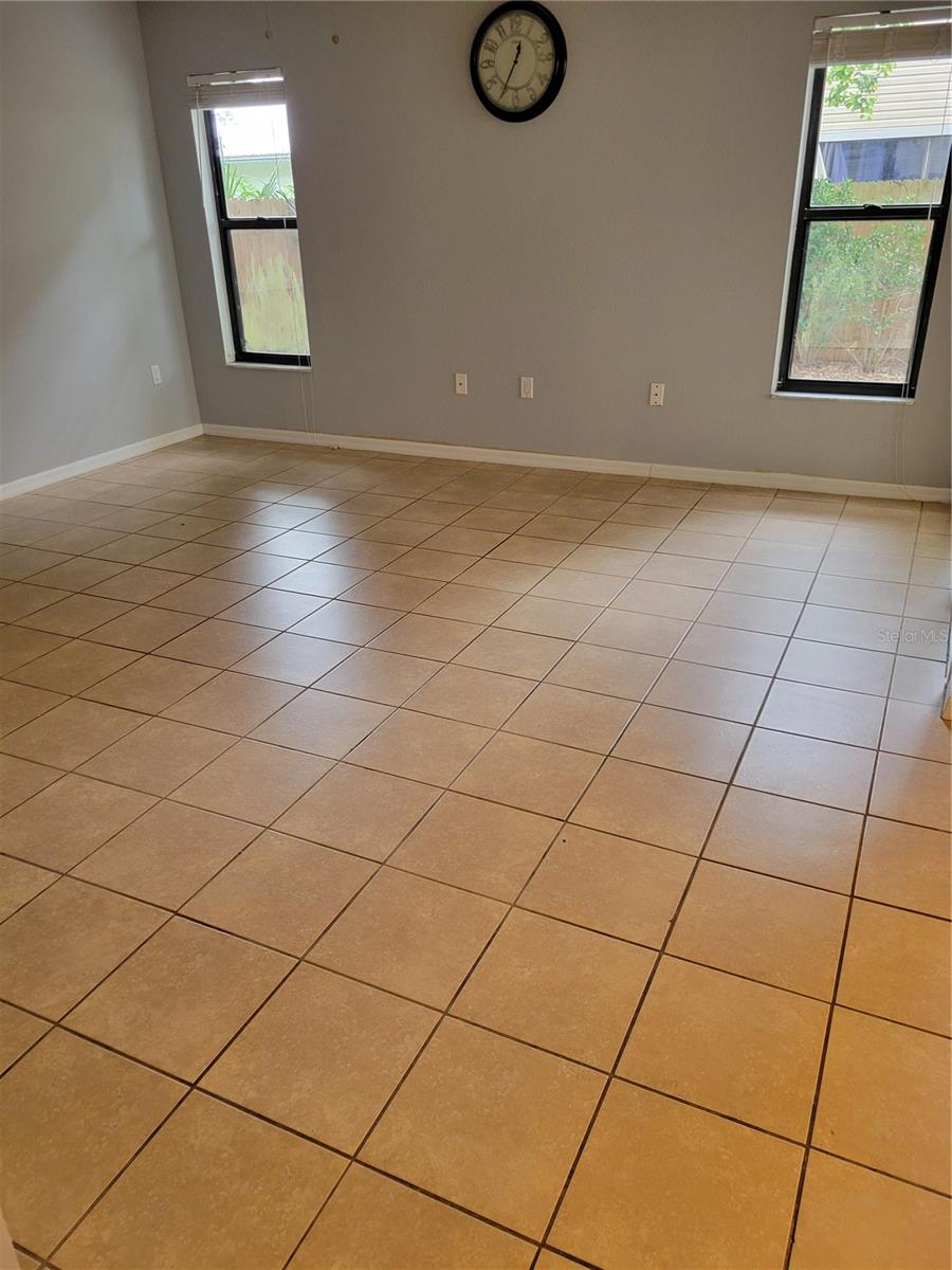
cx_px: 476
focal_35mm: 26
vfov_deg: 67.3
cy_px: 635
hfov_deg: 53.1
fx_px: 953
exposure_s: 1/60
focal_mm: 5.4
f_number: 1.8
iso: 200
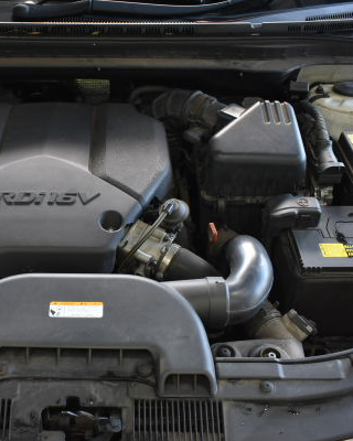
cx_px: 103
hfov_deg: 33.0
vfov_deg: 41.2
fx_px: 588
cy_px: 217
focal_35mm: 45
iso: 900
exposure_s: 1/60
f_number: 3.5
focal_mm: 20
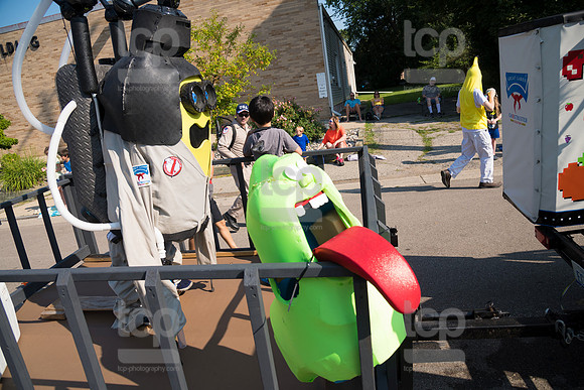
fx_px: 389
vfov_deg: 53.2
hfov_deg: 73.7
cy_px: 195
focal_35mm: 24
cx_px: 292
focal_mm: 24
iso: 320
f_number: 6.3
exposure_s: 1/800
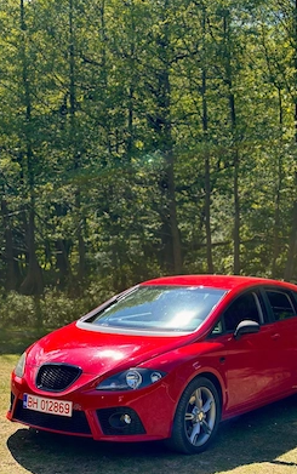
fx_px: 672
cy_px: 234
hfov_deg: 24.9
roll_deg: -0.5
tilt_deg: +2.7
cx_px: 169
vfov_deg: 38.8
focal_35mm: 52
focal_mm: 6.86
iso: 80
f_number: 1.78
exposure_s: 1/1880
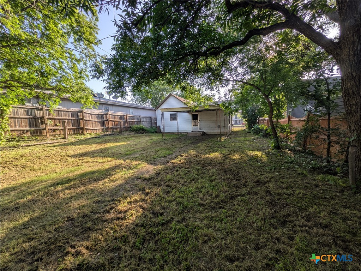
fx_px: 146
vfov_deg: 85.7
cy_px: 136
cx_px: 180
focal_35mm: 14
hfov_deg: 102.0
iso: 40
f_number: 2.2
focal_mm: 1.83
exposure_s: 1/507
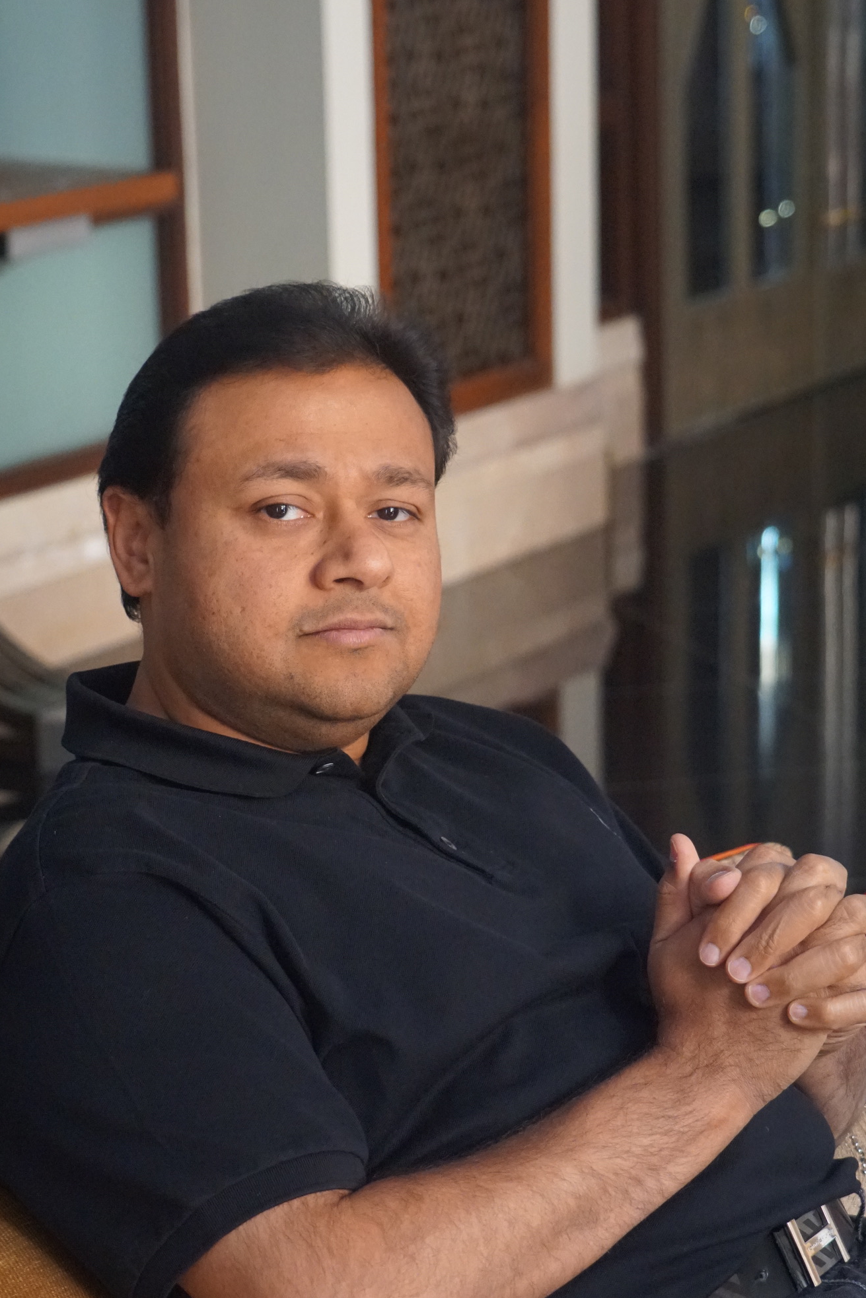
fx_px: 3680
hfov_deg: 13.4
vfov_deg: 20.0
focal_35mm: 102
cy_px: 712
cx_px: 396
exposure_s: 1/125
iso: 6400
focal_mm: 58
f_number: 5
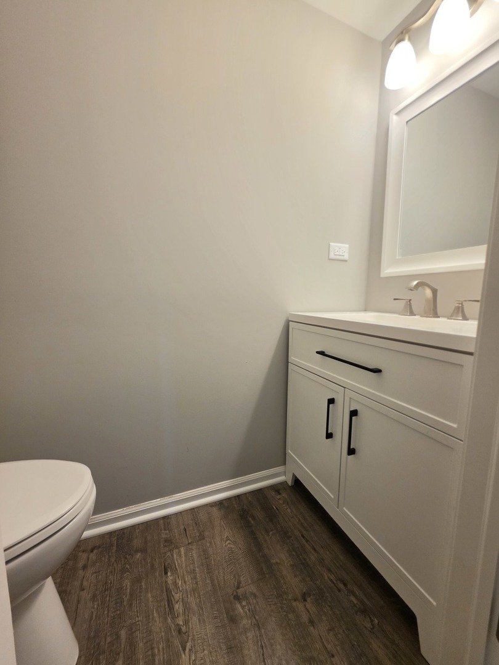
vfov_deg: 106.2
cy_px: 332
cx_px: 250
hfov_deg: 89.9
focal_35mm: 13
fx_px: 250
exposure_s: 1/120
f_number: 1.9
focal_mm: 2.2
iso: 200
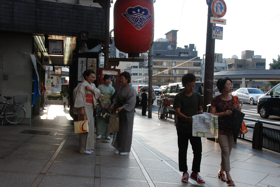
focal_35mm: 44
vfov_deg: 30.9
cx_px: 140
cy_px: 94
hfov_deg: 44.9
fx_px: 339
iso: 400
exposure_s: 1/320
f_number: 9
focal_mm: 29
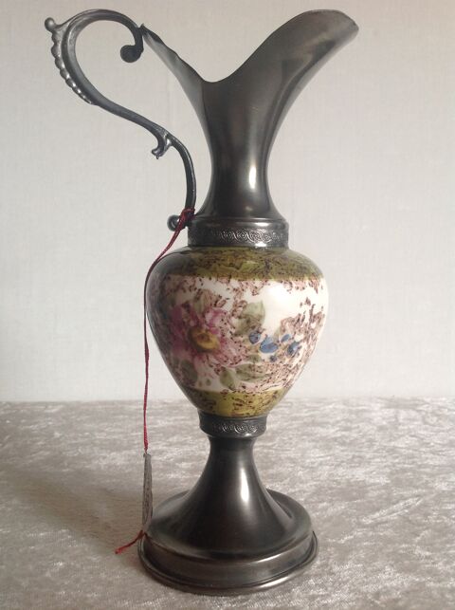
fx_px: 615
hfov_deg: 40.6
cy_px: 305
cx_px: 228
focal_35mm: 35
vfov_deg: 52.7
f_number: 2.4
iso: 64
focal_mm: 4.28
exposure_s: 1/40
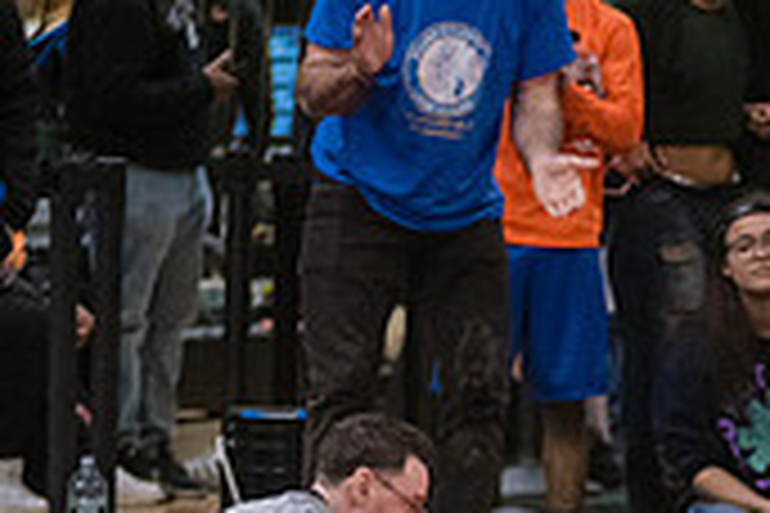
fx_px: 10266
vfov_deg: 2.9
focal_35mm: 480
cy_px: 604
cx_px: 1091
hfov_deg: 4.3
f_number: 3.2
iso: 8000
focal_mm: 135
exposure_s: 1/500
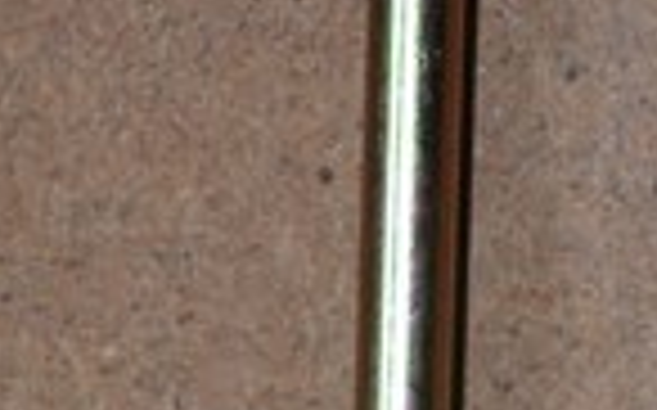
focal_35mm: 444
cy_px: 680
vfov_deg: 2.9
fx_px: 7938
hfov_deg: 4.7
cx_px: 414
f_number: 5.6
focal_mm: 55
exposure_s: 1/60
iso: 1250
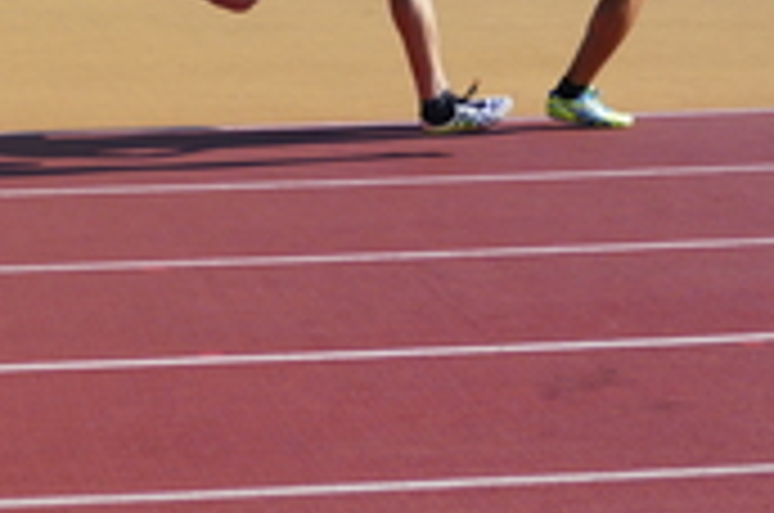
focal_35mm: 170
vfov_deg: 8.0
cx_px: 414
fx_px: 3648
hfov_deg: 12.1
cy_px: -50
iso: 125
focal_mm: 19.84
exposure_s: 1/1600
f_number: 3.4
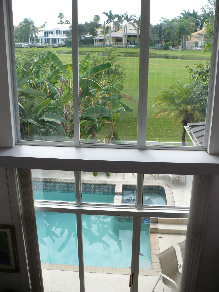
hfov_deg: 38.7
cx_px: 110
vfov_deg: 50.1
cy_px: 146
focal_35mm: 37
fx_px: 312
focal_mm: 6.1
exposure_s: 1/100
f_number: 2.8
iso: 100
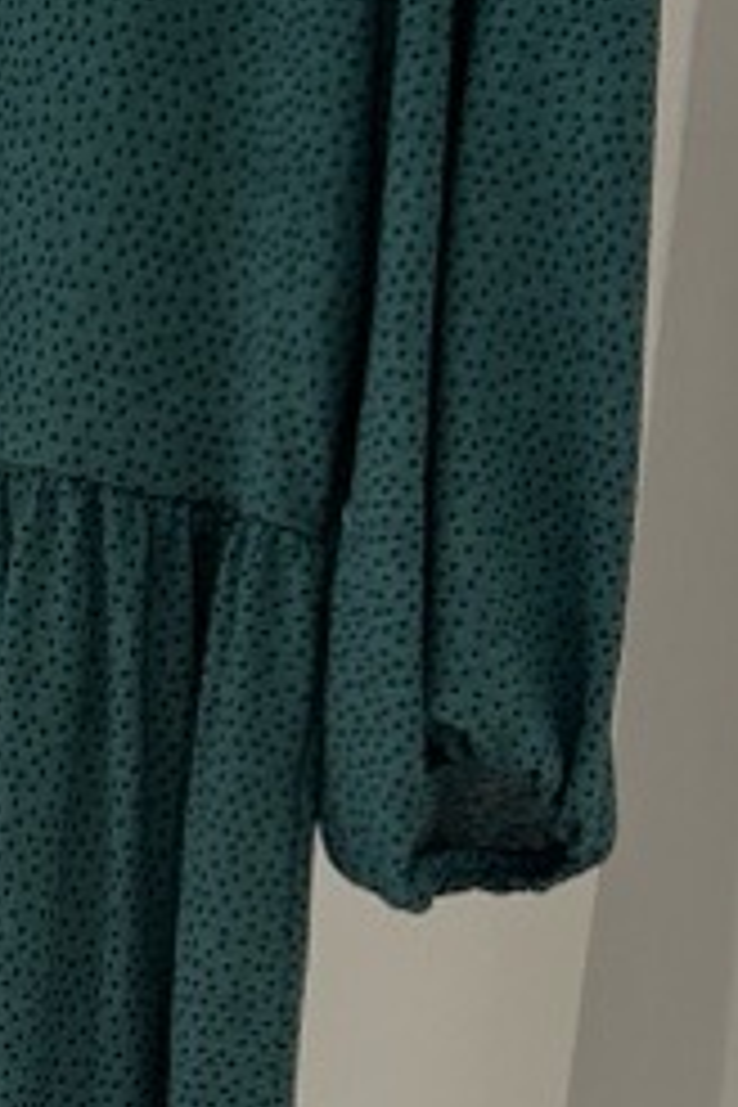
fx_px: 3382
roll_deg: -4.1
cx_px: 32
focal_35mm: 110
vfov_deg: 18.1
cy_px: 1130
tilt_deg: -9.2
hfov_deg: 12.3
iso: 200
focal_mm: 5.7
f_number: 1.5
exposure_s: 1/50
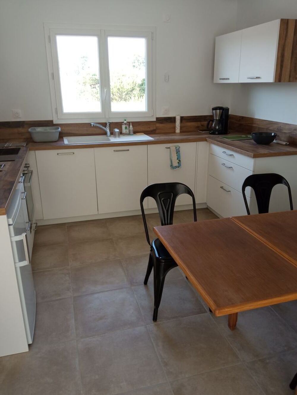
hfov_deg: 51.4
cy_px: 198
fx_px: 309
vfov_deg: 65.3
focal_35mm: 27
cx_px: 148
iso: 134
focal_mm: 3.79
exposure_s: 1/50
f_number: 2.2
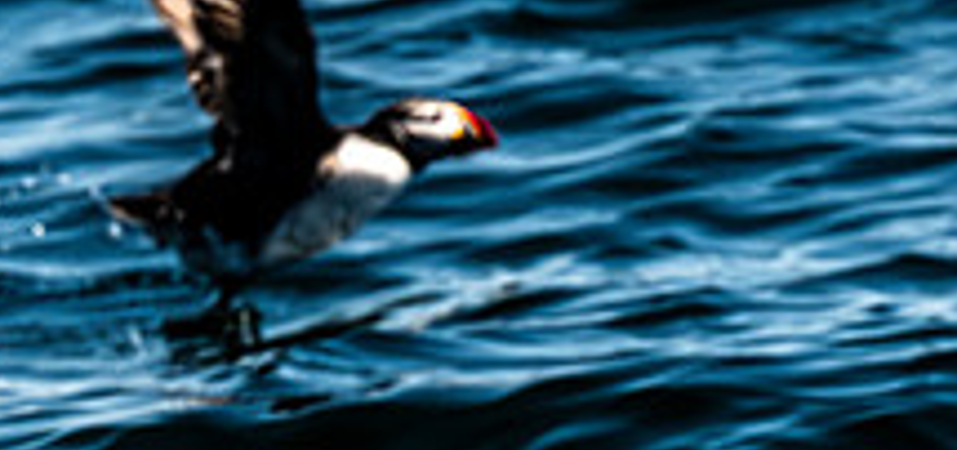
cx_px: -196
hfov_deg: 1.6
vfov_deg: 0.7
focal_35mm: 1408
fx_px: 34406
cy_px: 341
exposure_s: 1/800
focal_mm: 400
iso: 1250
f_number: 16
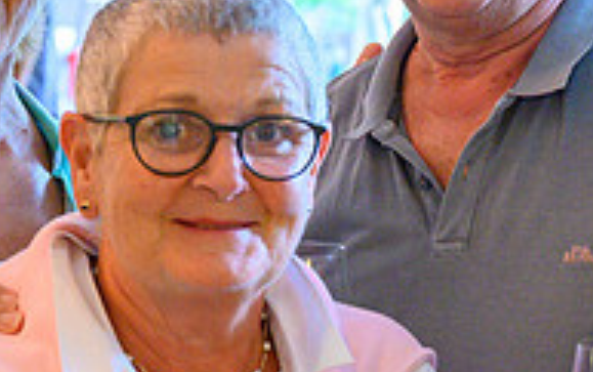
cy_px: 65
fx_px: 2426
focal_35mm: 150
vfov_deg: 8.7
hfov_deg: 13.9
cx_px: 461
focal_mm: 49
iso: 2500
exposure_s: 1/80
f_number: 4.5
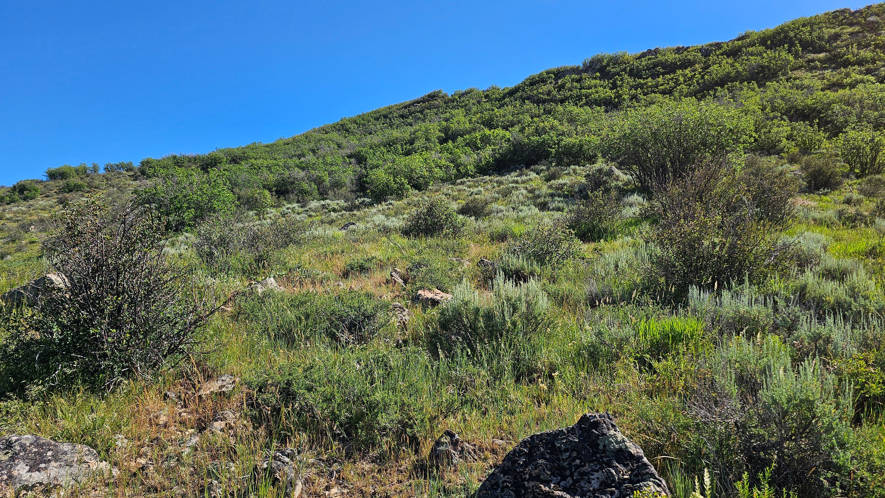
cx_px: 437
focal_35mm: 26
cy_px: 254
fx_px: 610
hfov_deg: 71.9
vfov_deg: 44.4
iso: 10
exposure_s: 1/612
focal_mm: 6.3
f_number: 1.7
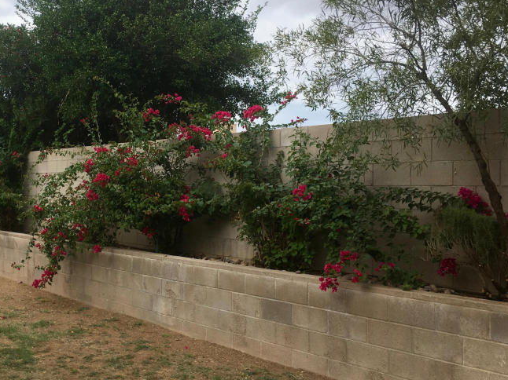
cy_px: 166
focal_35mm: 46
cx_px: 133
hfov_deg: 40.2
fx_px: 675
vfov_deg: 31.5
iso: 25
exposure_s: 1/1183
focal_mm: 4.15
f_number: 2.2
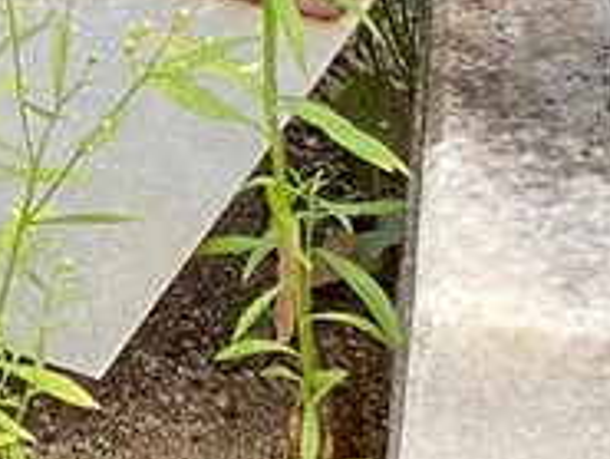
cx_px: -1649
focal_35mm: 404
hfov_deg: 4.6
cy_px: -928
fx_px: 7124
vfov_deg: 3.6
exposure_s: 1/220
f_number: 2
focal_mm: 6
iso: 20
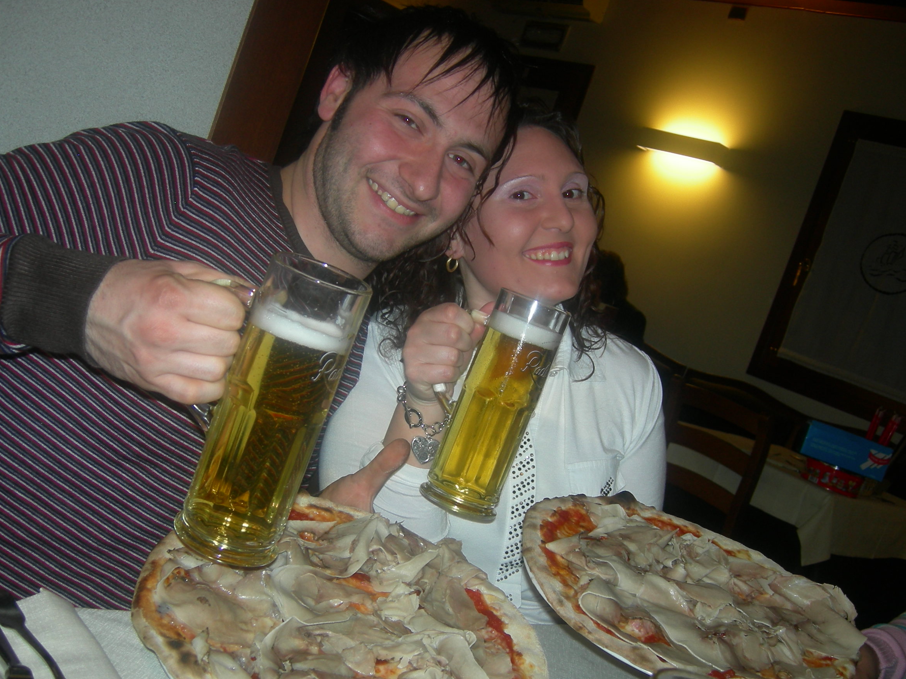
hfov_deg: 46.8
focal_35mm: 40
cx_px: 452
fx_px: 1047
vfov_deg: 35.9
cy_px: 369
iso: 64
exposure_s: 1/60.1
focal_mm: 7.5
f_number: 2.7
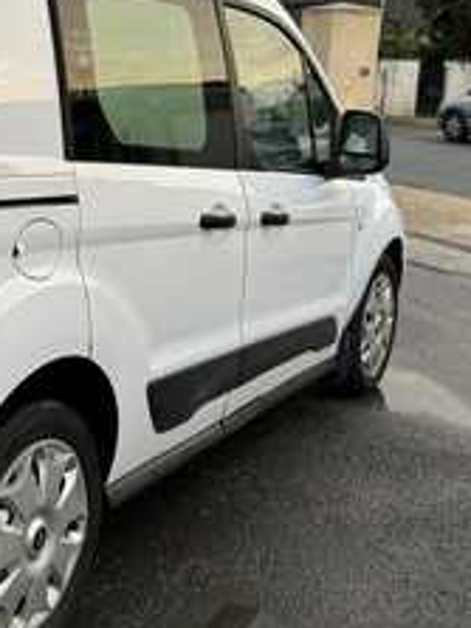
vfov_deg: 34.6
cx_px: -62
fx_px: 999
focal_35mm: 55
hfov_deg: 24.5
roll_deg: -1.0
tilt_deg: -8.8
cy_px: 207
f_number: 1.78
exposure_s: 1/147
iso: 64
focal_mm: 6.76
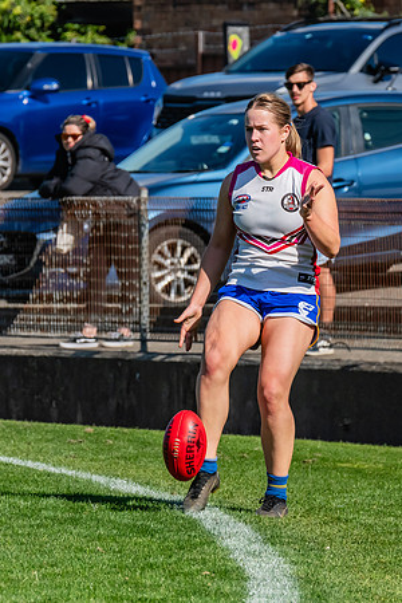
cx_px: 238
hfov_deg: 2.5
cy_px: 299
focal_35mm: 552
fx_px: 9250
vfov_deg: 3.7
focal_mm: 310
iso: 800
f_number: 13
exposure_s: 1/1250
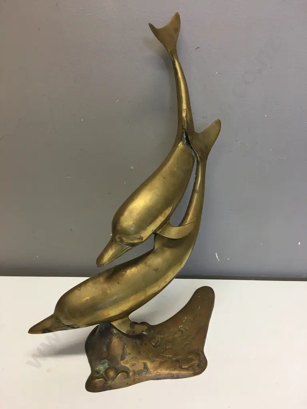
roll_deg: -0.8
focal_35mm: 29
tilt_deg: -22.1
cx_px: 154
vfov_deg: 61.7
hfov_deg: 48.2
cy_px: 204
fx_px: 343
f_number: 2.2
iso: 40
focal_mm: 4.15
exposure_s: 1/33
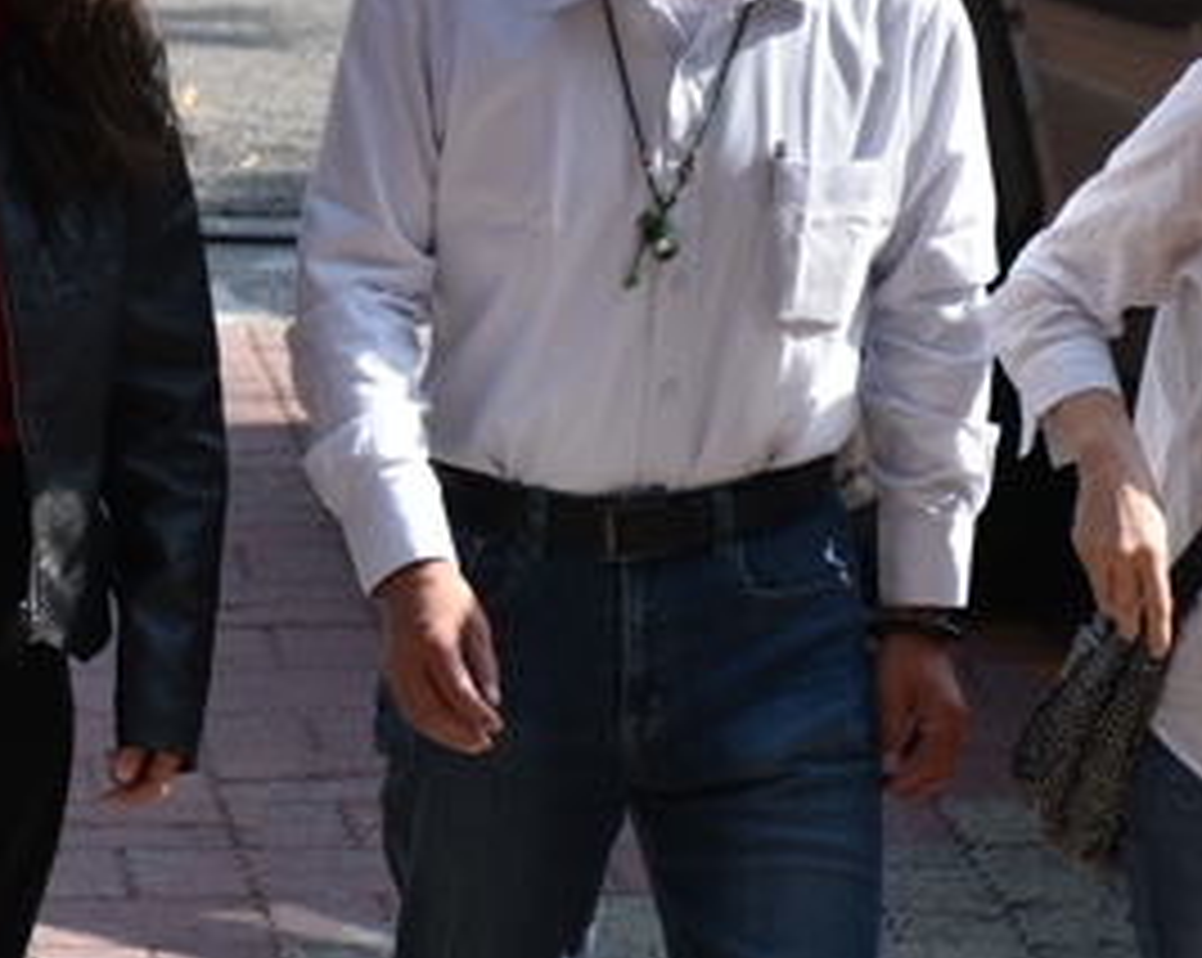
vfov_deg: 4.1
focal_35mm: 375
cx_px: 9
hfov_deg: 5.2
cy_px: 355
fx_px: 13337
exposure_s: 1/500
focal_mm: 95
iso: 200
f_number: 5.6
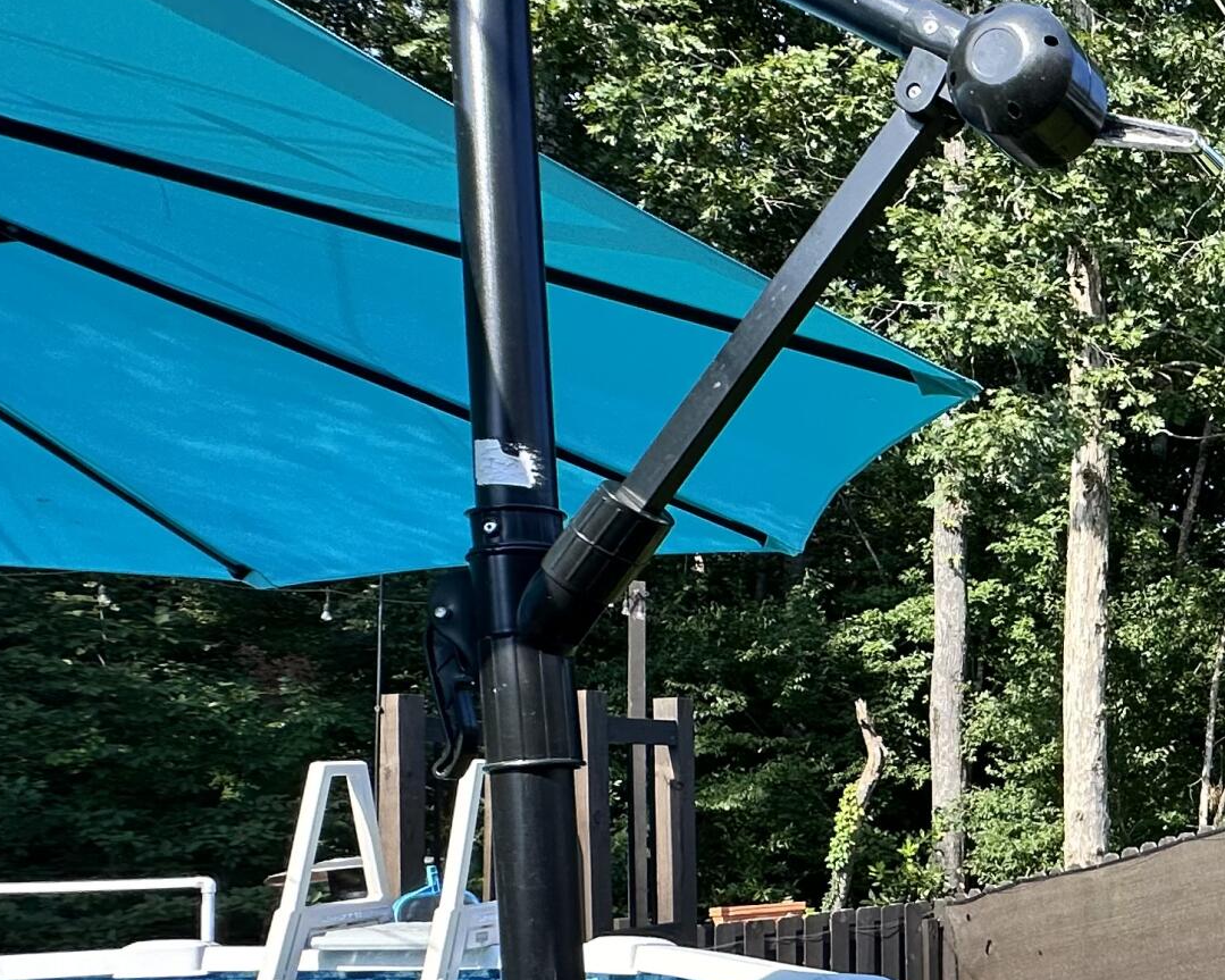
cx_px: 1549
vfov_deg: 38.0
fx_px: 1378
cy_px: 760
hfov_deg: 35.1
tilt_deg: +0.3
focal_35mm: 38
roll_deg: +0.5
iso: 40
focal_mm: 2.22
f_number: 2.2
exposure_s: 1/201
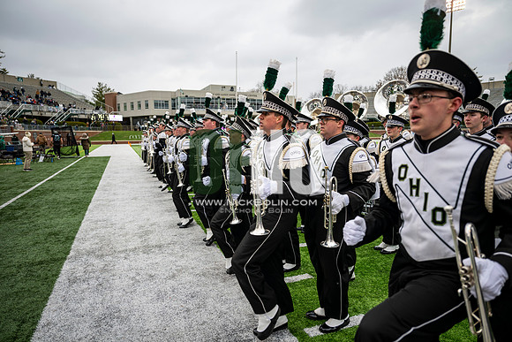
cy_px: 171
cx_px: 256
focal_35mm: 24
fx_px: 341
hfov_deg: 73.7
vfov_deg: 53.2
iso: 100
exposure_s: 1/500
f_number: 2.8
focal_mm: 24
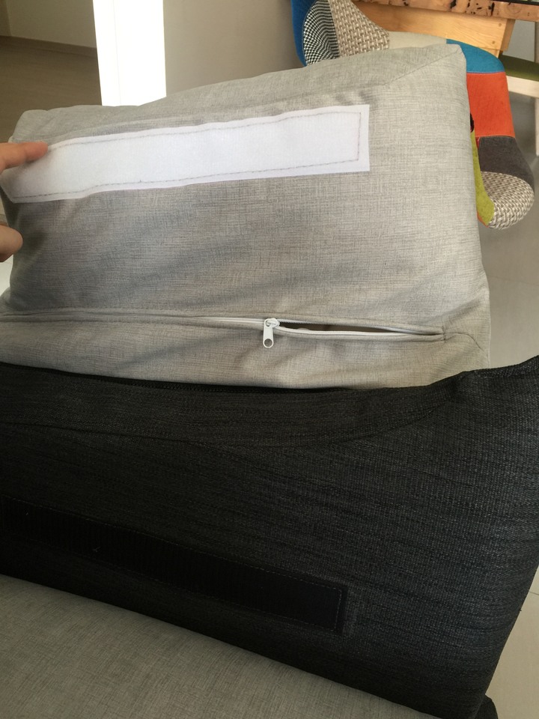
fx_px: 602
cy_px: 360
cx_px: 270
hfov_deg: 48.2
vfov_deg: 61.7
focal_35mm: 29
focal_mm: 4.15
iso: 50
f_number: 2.2
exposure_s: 1/15
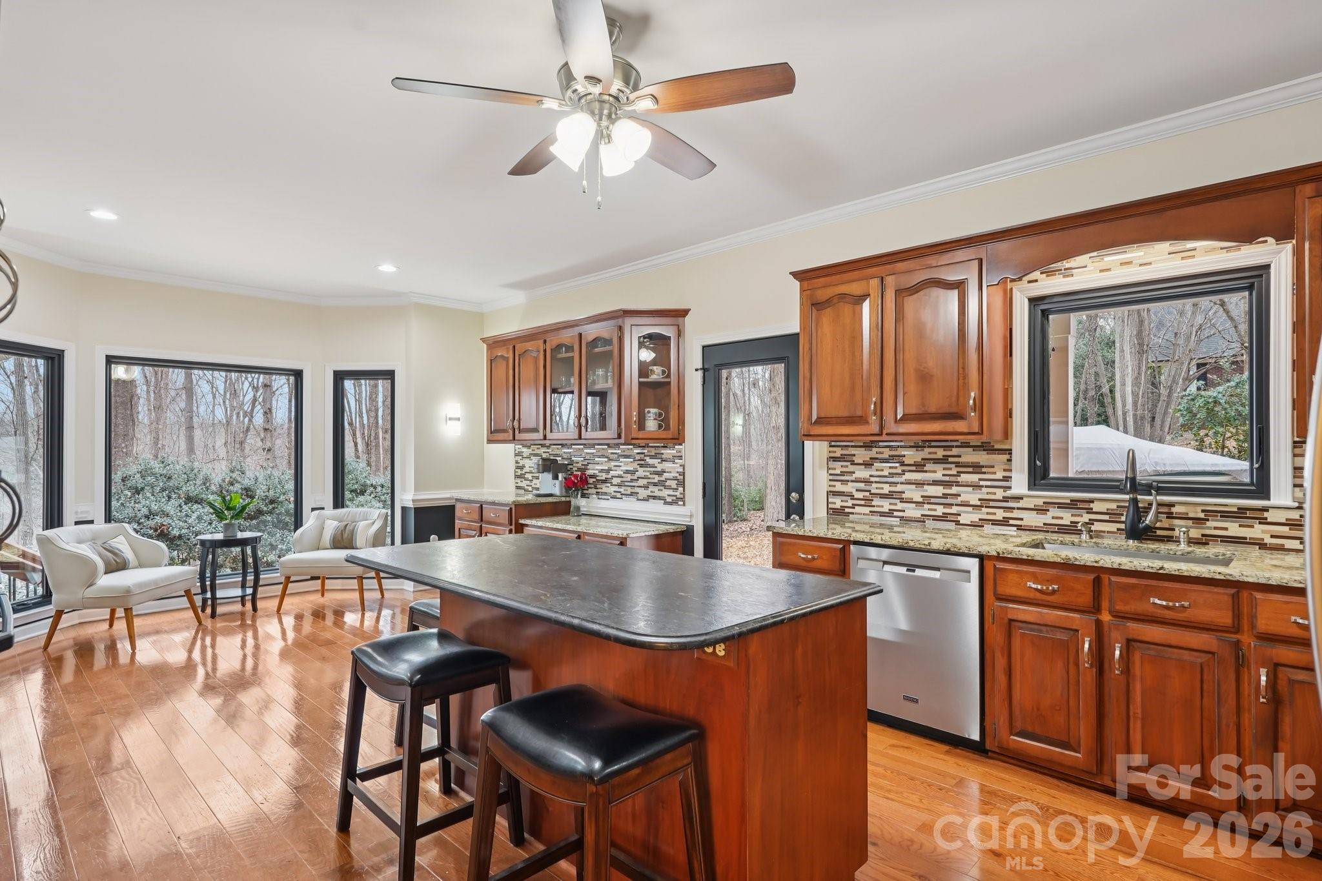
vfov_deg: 64.5
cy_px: 440
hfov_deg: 86.9
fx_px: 698
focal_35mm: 19
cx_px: 661
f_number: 8
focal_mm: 19
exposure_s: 1/6
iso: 400
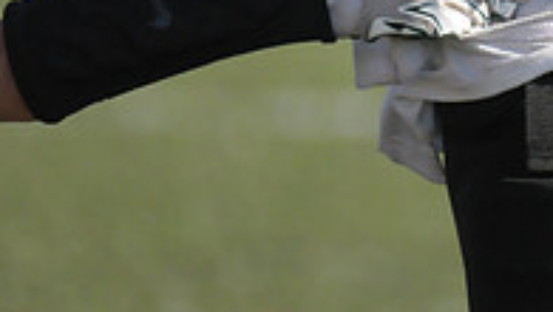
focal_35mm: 1770
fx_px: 25972
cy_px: -200
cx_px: 752
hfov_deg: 1.2
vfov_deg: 0.7
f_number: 4
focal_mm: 380
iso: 1600
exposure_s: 1/6400
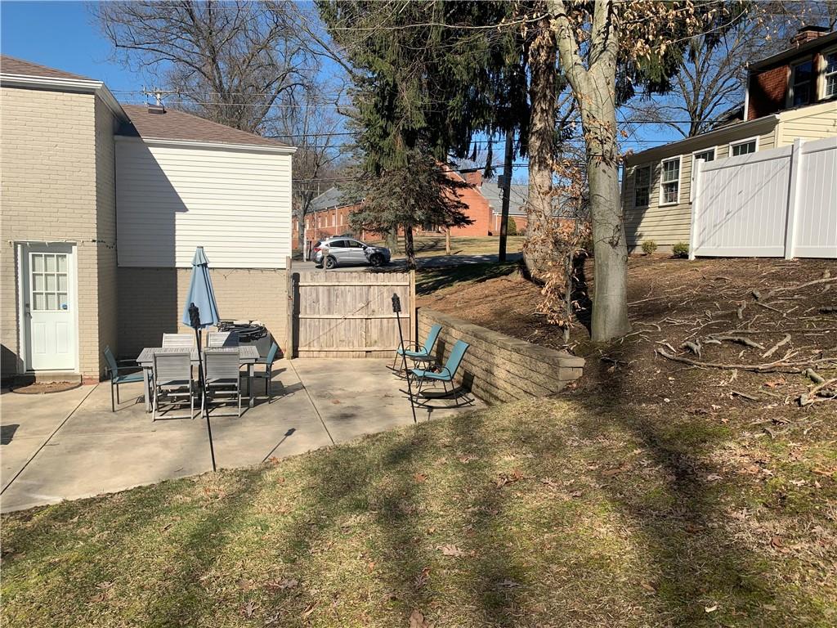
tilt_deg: -5.4
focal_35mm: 26
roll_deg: -1.6
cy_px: 314
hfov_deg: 67.3
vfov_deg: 53.1
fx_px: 629
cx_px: 418
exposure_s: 1/2033
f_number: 1.8
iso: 25
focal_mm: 4.25
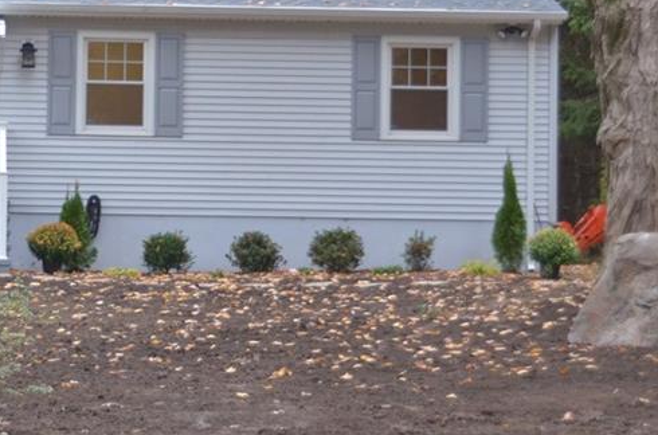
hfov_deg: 6.7
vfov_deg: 4.5
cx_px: 38
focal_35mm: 307
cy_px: 117
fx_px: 5597
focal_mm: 98
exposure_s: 1/250
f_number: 5.6
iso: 1600
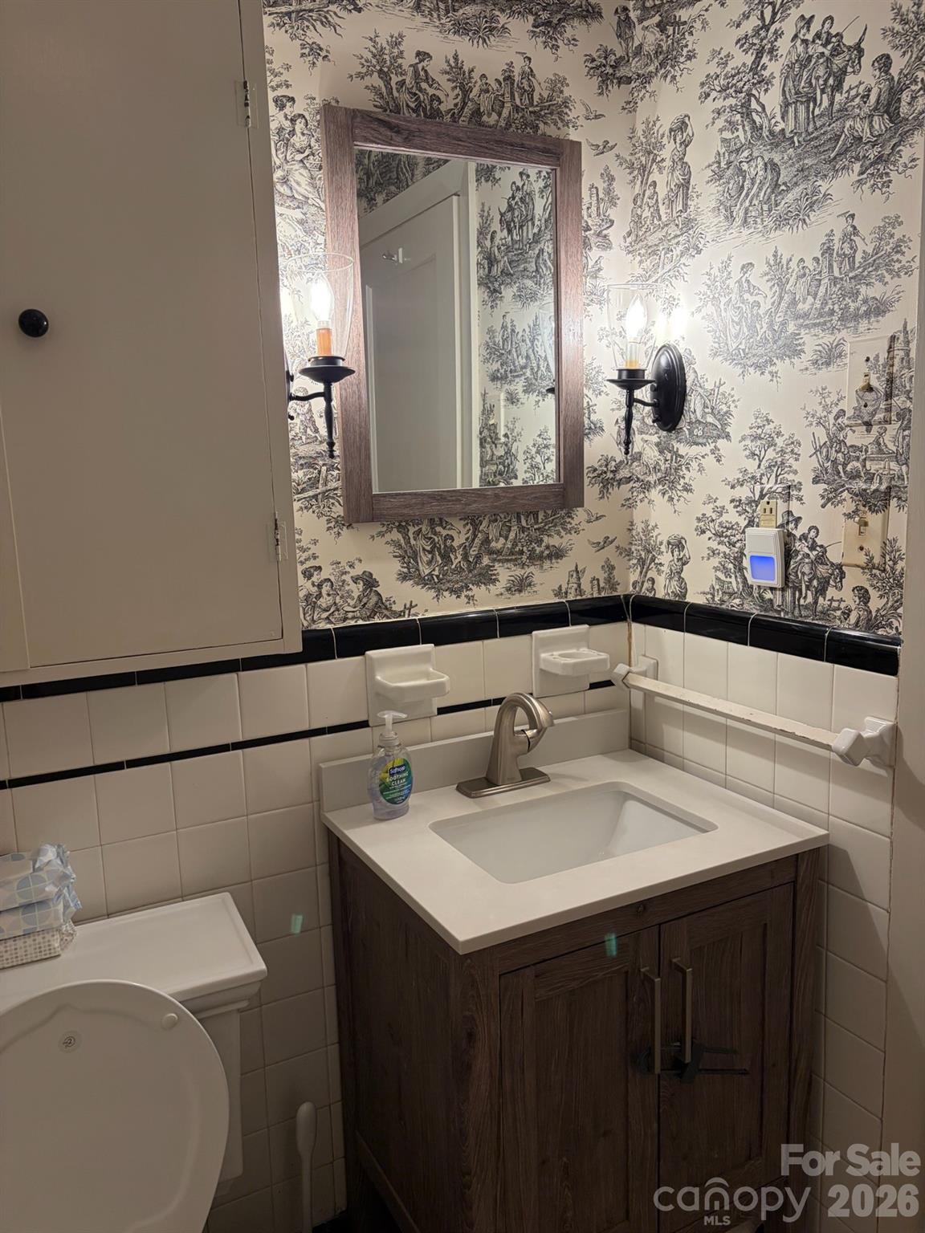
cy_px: 616
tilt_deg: -9.1
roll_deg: +2.1
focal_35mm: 26
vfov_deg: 67.3
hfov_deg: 53.1
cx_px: 462
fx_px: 926
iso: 100
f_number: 1.6
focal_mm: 5.96
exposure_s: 1/60
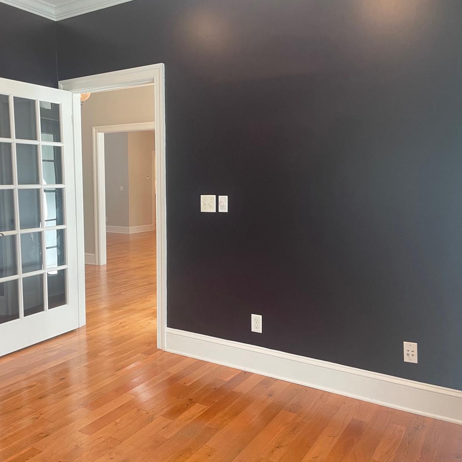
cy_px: 231
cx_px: 183
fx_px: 468
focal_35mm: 31
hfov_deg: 52.2
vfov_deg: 52.5
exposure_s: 1/60
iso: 100
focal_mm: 4.2
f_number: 1.6
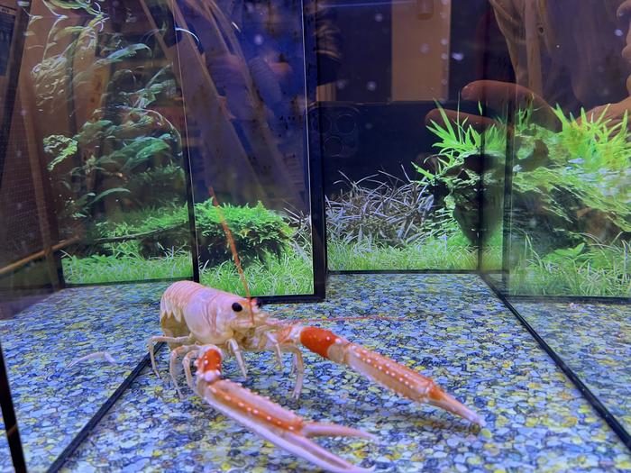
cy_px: 236
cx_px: 316
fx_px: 474
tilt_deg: -13.2
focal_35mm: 26
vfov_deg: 53.1
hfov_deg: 67.3
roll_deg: +2.2
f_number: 1.5
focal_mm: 5.7
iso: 100
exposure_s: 1/50
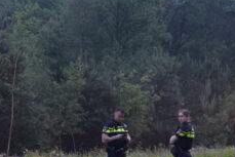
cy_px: 182
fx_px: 718
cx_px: 73
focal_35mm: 110
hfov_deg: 18.5
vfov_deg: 12.2
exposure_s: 1/160
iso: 5000
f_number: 2.8
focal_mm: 24
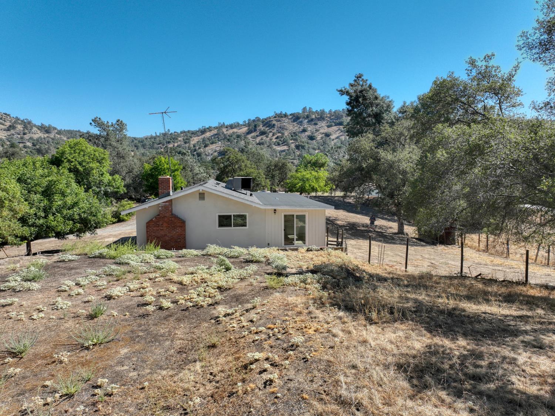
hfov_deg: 71.6
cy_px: 208
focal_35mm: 24
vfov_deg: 56.8
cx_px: 278
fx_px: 385
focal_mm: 12.3
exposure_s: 1/1250
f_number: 2.8
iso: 100
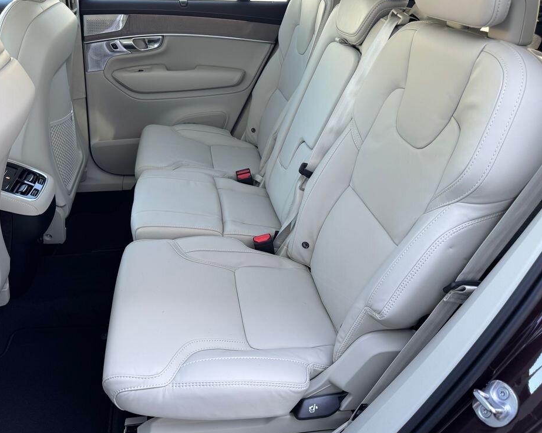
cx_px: 260
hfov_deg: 66.0
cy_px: 221
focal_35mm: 26
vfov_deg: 54.9
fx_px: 417
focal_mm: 6.76
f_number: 1.78
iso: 100
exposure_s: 1/121
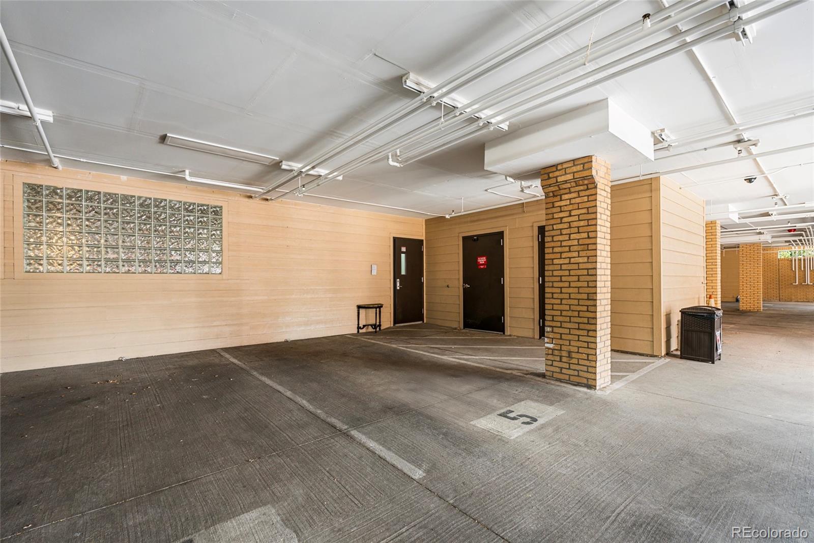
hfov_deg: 96.7
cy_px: 272
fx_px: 362
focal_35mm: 16
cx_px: 407
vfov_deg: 73.7
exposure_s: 1/13
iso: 640
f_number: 8
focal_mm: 16
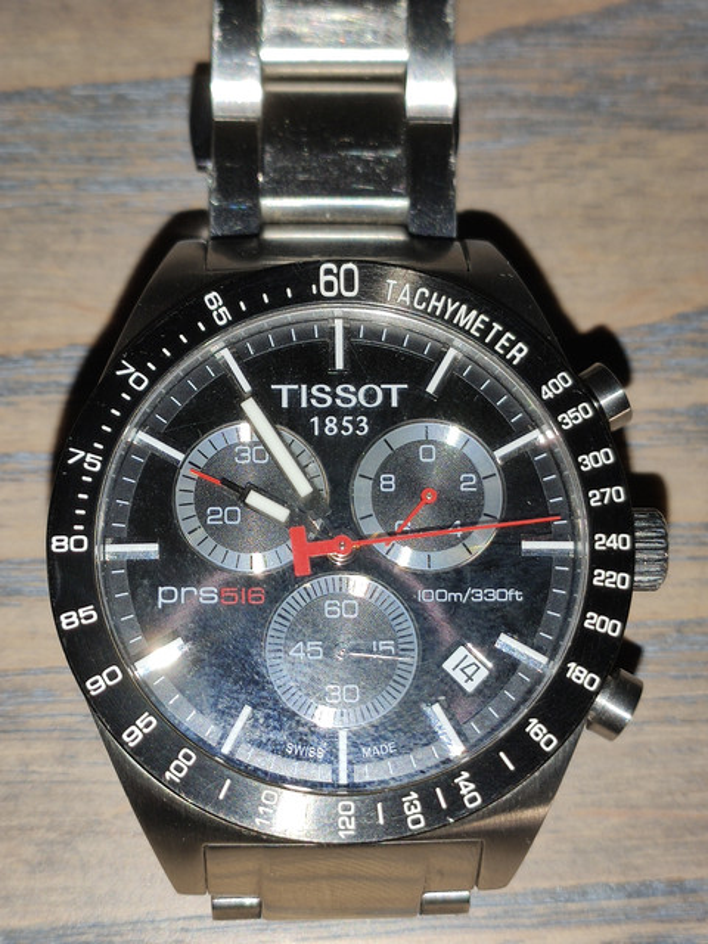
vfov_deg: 36.8
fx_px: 1418
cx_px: 354
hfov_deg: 28.0
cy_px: 472
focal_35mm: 52
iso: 134
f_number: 1.75
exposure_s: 1/100
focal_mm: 4.77
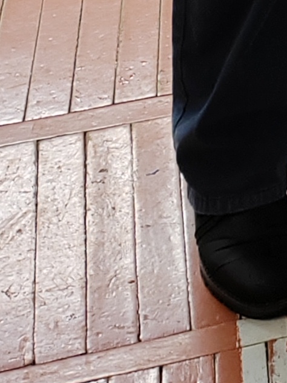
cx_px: 862
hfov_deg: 7.5
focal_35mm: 175
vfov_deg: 9.9
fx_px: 1935
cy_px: -534
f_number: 1.9
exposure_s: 1/100
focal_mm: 5.52
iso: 224
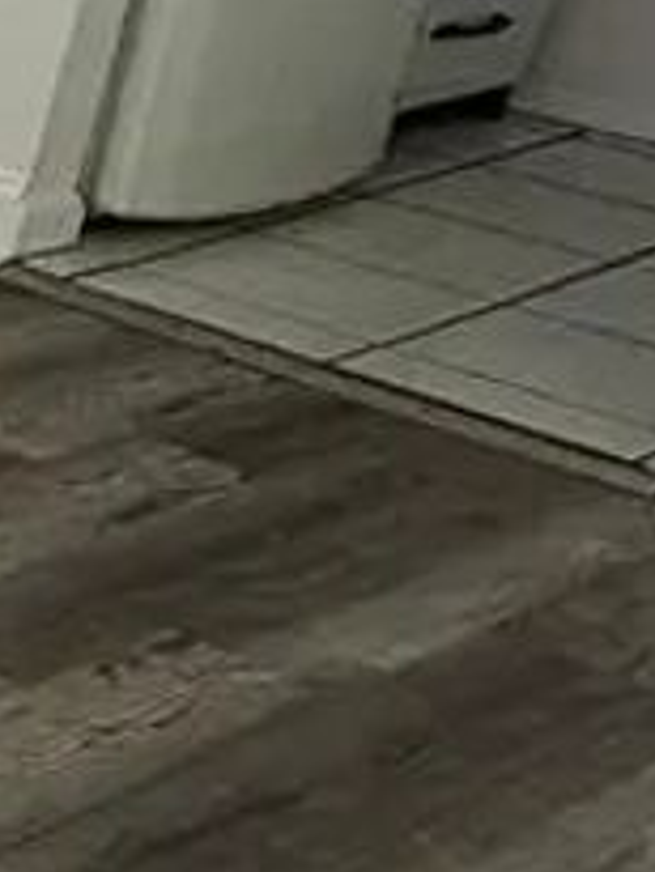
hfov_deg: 10.5
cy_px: 313
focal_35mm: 93
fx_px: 2344
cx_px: -1374
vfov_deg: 21.0
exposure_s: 1/121
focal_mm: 2.22
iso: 160
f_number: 2.2
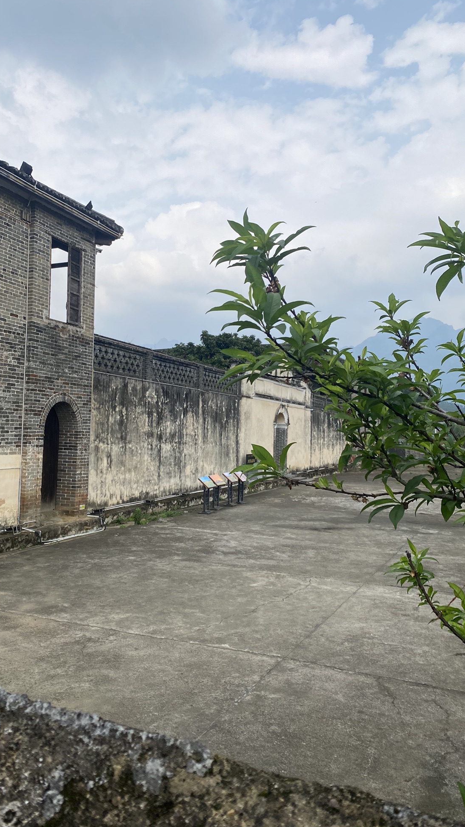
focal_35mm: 29
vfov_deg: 66.1
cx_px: 183
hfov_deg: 40.0
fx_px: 636
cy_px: 404
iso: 32
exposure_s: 1/3497
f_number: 1.8
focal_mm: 4.25
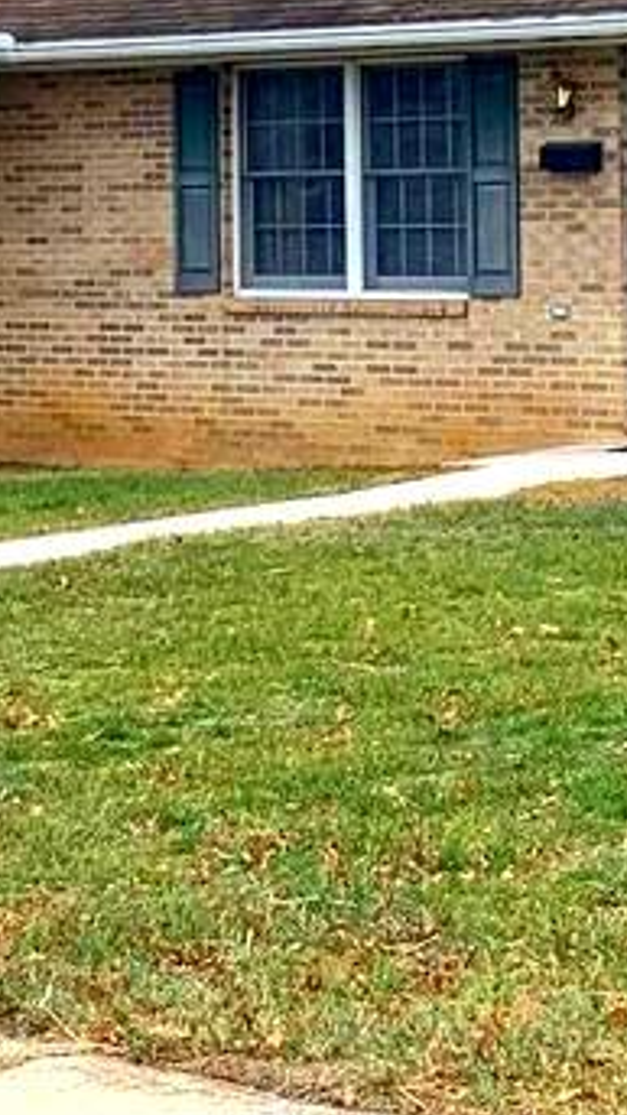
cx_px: 494
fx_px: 3516
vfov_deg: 17.7
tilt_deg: +0.3
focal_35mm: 119
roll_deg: +0.2
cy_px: 91
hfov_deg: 10.2
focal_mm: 4.25
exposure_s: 1/1387
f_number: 1.8
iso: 25
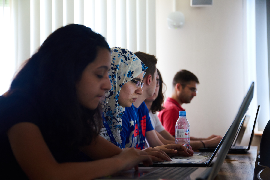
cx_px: 135
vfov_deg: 23.4
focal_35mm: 58
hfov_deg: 34.5
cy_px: 90
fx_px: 435
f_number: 4
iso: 1600
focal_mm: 58
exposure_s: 1/80
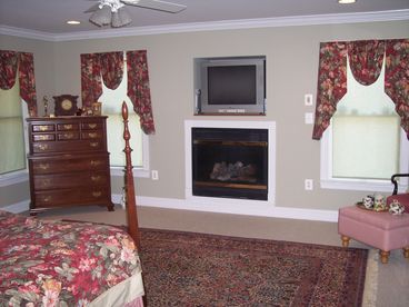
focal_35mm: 39
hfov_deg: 47.9
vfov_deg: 36.8
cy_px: 154
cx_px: 204
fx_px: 461
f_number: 2.8
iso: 140
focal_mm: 8
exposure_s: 1/60
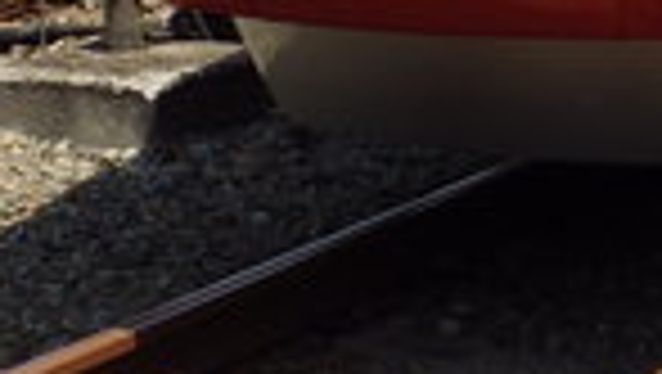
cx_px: 531
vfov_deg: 6.0
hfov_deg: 11.1
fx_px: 3408
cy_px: -577
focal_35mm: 194
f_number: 3.6
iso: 100
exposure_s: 1/1000
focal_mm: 7.4
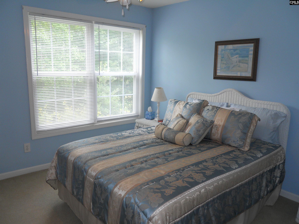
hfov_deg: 63.4
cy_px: 112
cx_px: 150
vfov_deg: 49.7
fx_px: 242
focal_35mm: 28
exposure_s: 1/60
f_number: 2.7
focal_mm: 5
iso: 125
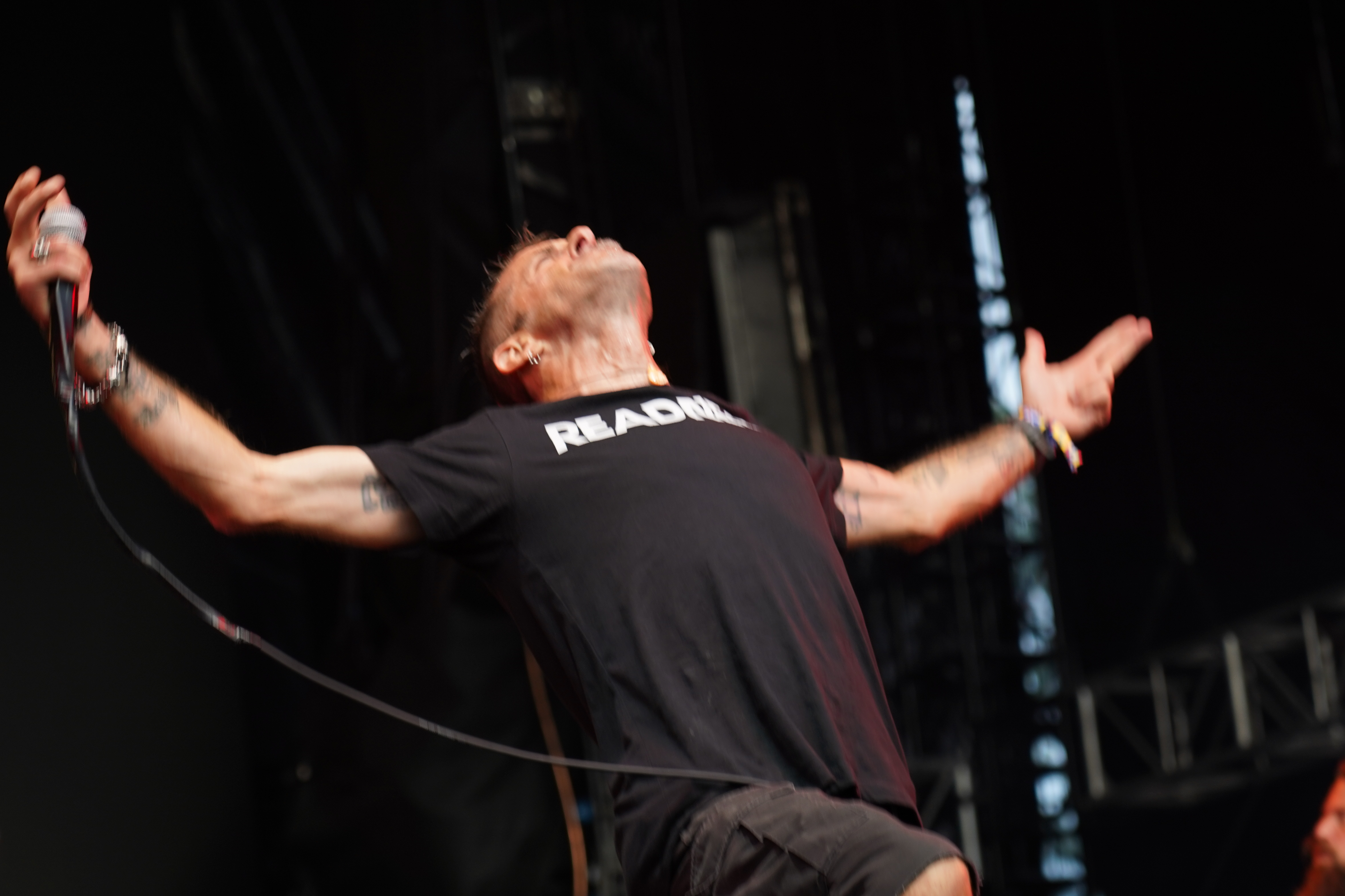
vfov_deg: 10.2
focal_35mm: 134
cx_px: 621
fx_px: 5006
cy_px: 448
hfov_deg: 15.3
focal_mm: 105
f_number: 4
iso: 320
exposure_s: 1/125
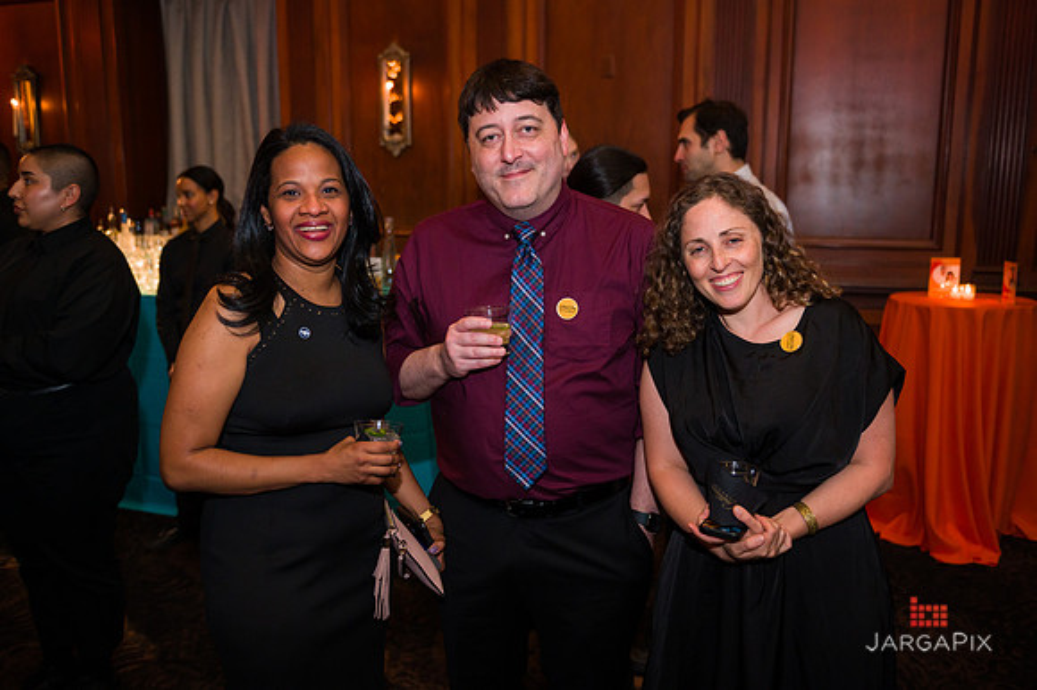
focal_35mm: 32
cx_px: 518
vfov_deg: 41.1
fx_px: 921
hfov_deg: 58.7
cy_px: 345
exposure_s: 1/200
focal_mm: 32
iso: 1600
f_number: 3.2
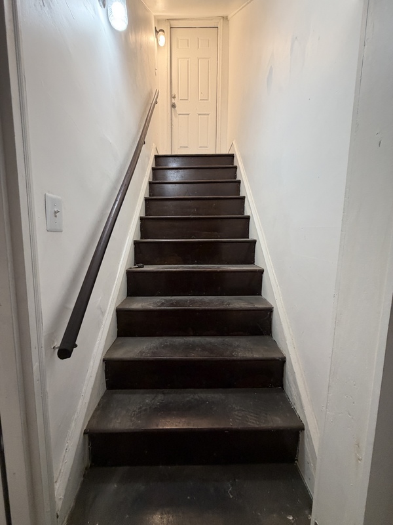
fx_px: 212
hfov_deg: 85.7
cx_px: 196
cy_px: 262
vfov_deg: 102.1
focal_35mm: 14
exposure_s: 1/60
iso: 200
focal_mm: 2.22
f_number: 2.2
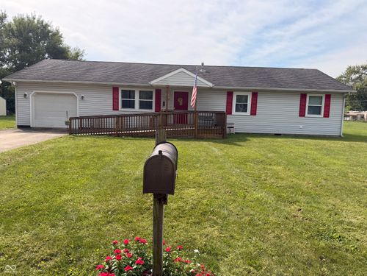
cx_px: 184
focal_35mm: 24
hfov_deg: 71.6
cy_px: 138
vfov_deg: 56.8
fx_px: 254
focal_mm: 6.76
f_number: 1.78
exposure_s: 1/3953
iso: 100
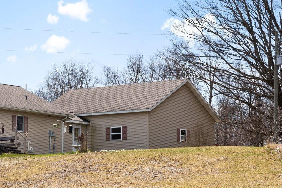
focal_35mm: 119
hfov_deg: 16.9
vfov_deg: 11.5
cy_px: 120
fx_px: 931
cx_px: 9
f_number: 16
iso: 320
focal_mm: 57.9
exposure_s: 1/125
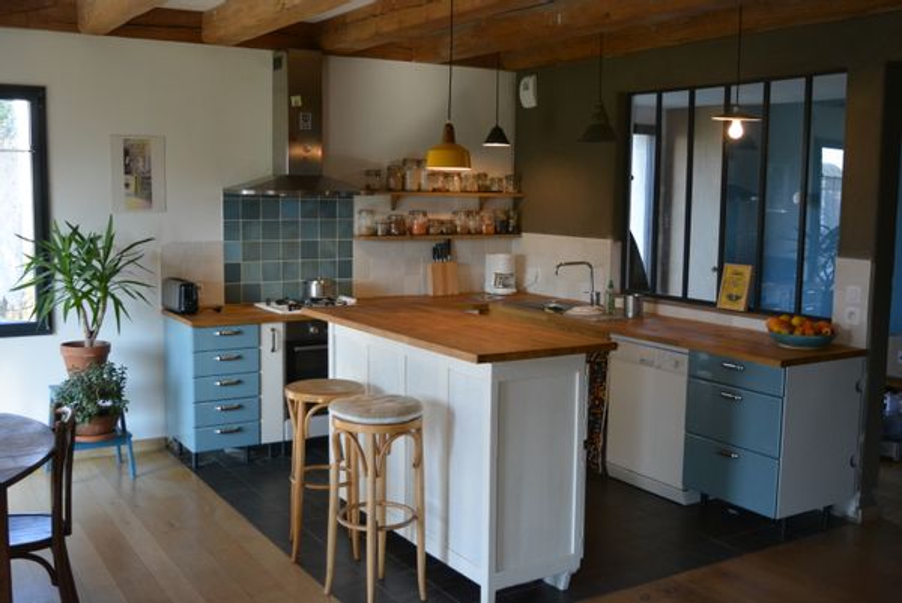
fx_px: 940
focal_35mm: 38
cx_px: 451
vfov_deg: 35.5
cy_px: 302
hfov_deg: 51.3
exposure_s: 1/500
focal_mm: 25
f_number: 4
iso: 1600
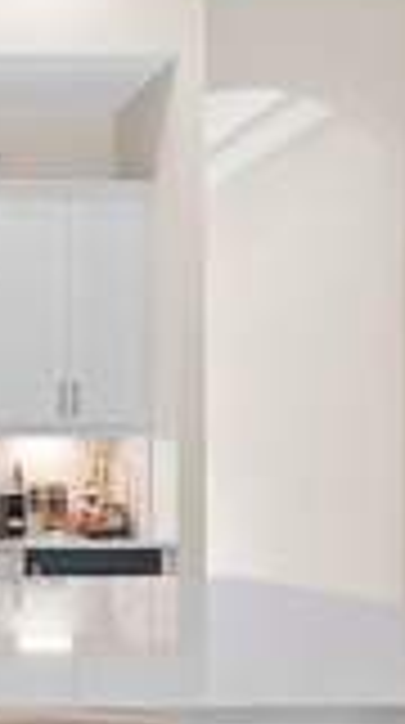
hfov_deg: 19.7
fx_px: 959
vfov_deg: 40.6
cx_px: -252
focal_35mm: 50
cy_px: 510
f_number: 8
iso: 200
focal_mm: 16
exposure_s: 1.3
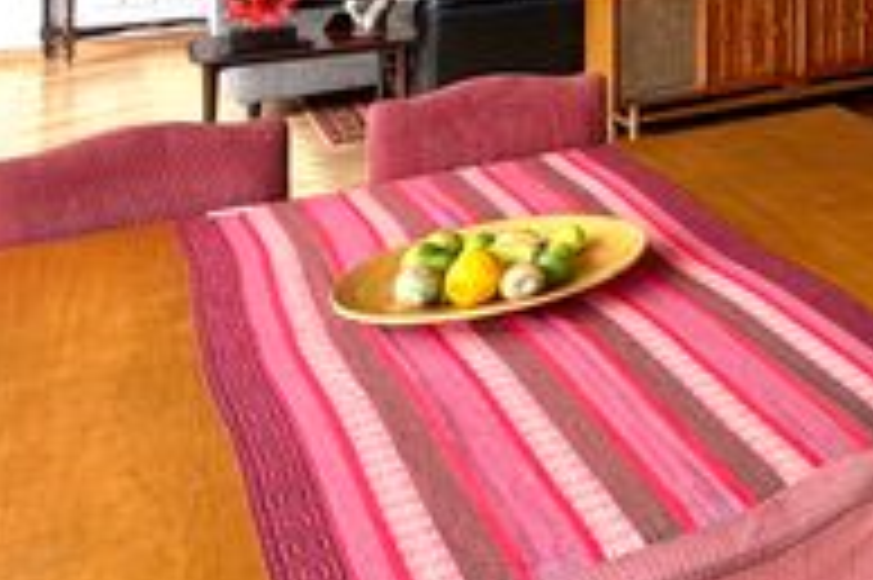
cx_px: 1258
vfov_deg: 23.4
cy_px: -202
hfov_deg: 28.5
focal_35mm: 50
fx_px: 1211
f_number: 2.2
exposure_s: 1/182
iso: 40
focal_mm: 2.22
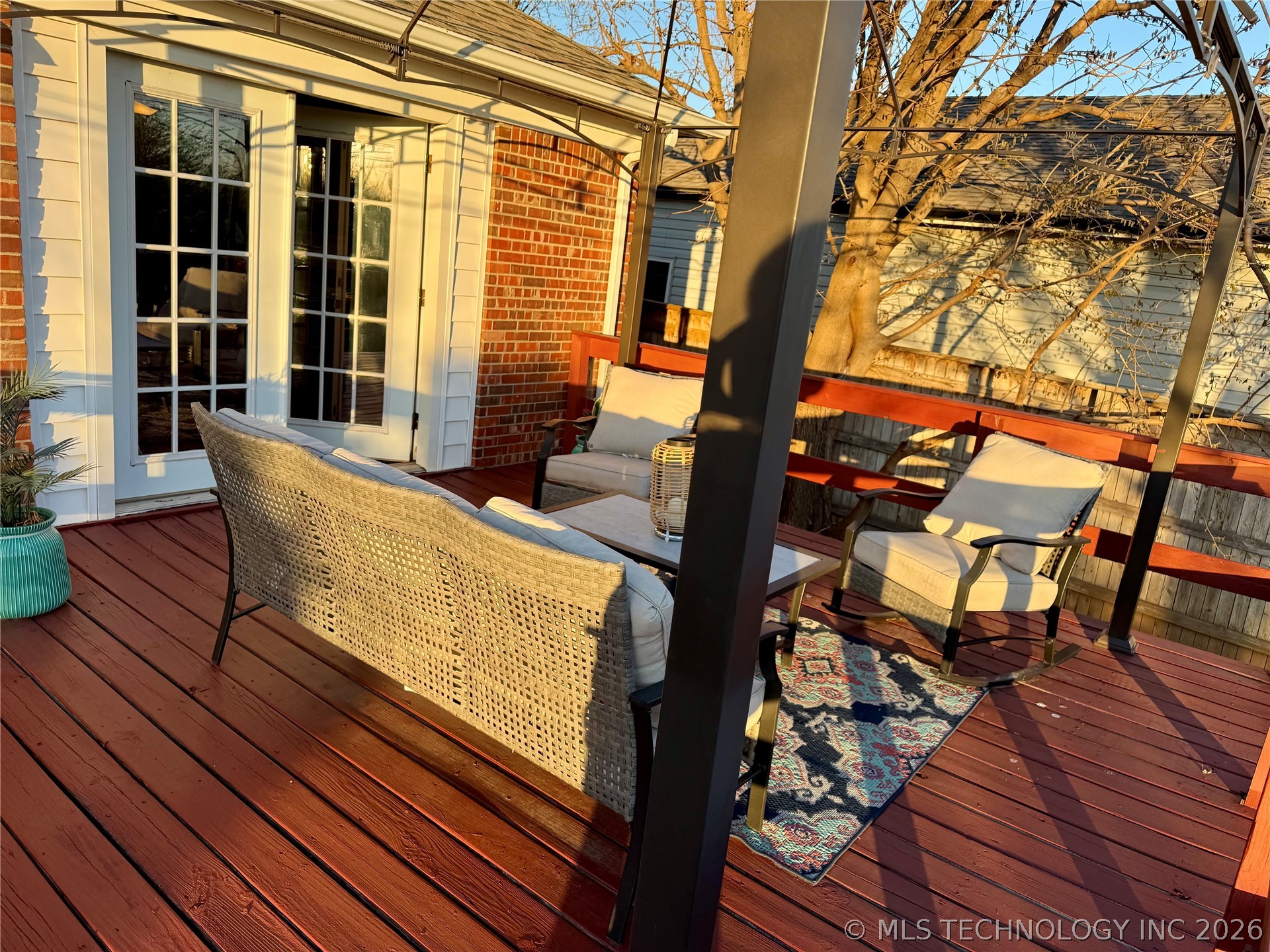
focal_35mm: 24
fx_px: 881
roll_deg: -5.2
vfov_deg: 56.8
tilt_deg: -13.8
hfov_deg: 71.6
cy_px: 476
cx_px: 635
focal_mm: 6.76
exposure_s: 1/757
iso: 80
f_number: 1.78
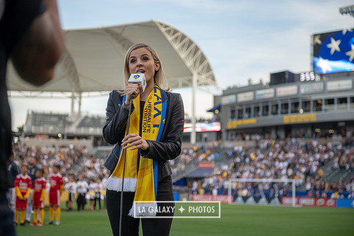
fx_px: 610
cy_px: 118
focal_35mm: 62
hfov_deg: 32.4
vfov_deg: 21.9
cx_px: 177
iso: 400
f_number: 2.8
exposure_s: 1/1000
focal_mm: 62
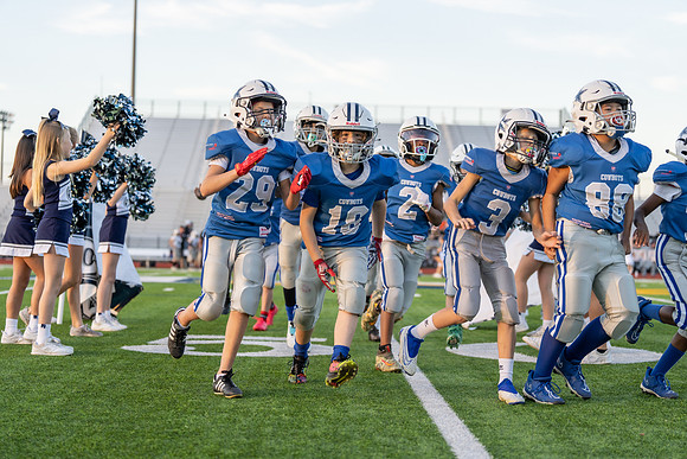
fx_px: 1336
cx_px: 344
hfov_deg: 28.8
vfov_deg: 19.5
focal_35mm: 70
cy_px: 230
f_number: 2.8
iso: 640
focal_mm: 70
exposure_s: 1/1250
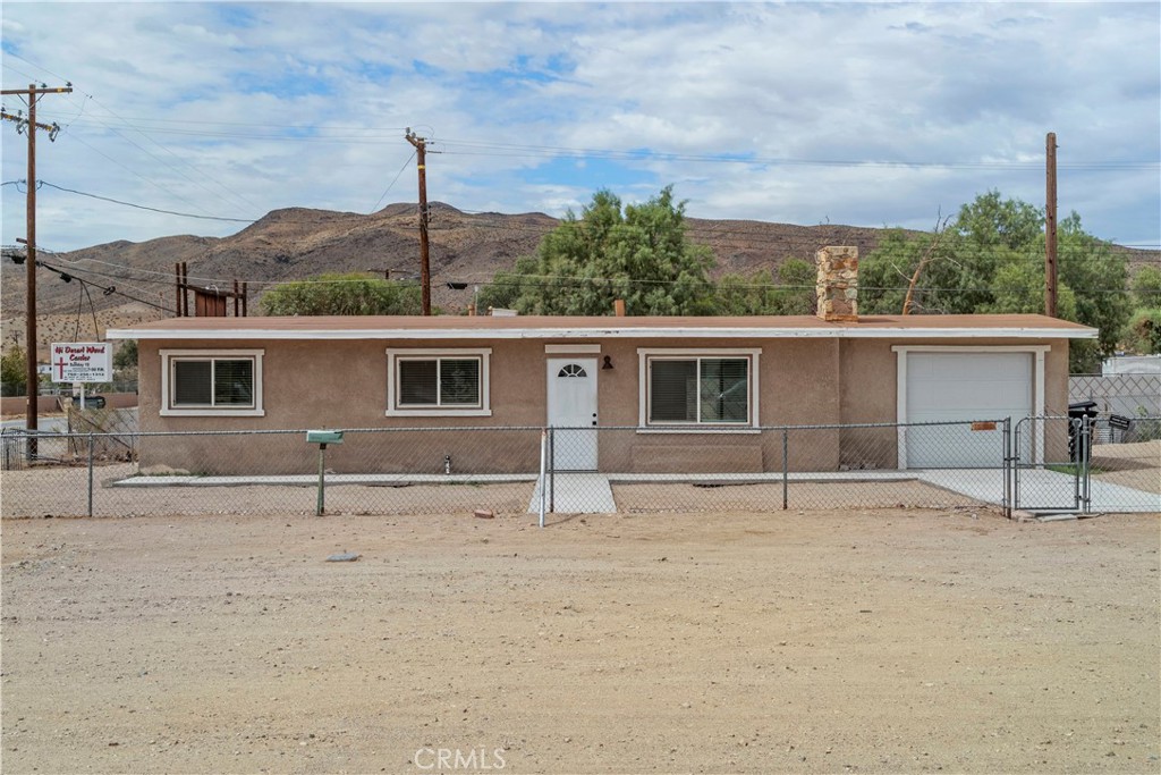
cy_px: 388
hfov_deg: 46.4
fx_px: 1355
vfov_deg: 31.9
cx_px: 580
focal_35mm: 42
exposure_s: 1/250
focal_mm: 42
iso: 400
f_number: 9
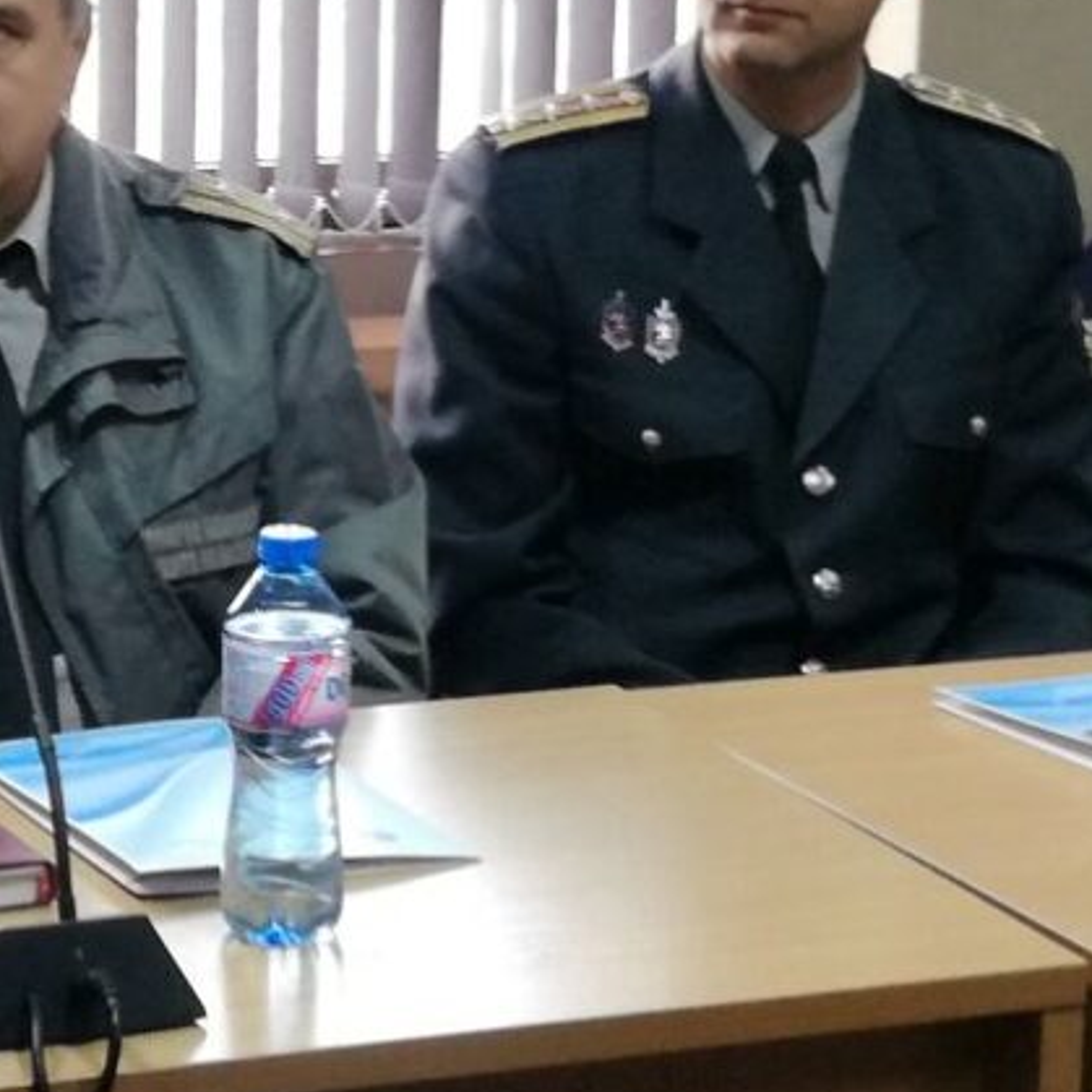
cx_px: 195
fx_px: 4354
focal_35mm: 122
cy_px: 435
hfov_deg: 14.2
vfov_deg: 14.3
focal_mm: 3.79
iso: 200
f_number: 2
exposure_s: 1/33.3
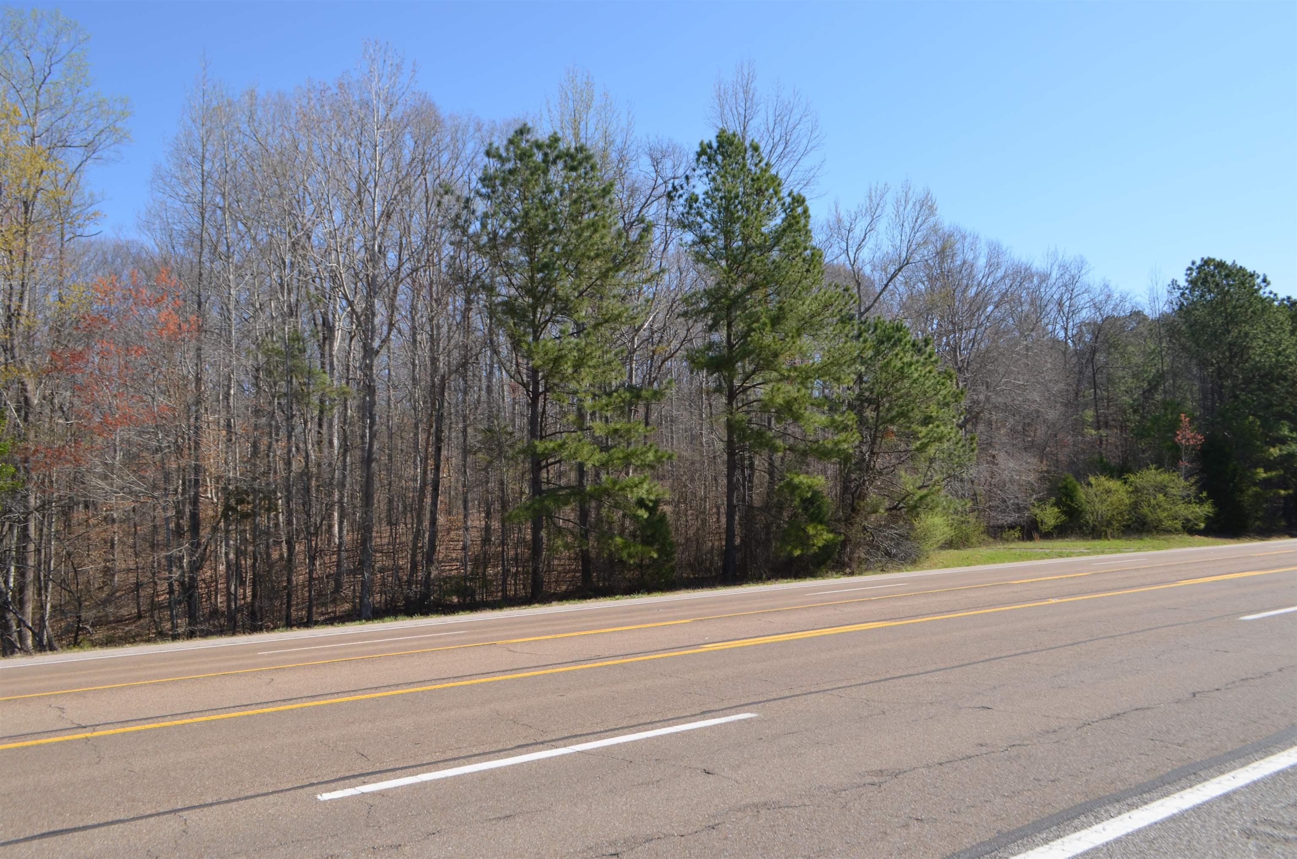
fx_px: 971
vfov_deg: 47.7
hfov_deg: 67.5
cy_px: 430
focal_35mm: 27
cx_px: 648
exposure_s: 1/200
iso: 100
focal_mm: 18
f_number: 8
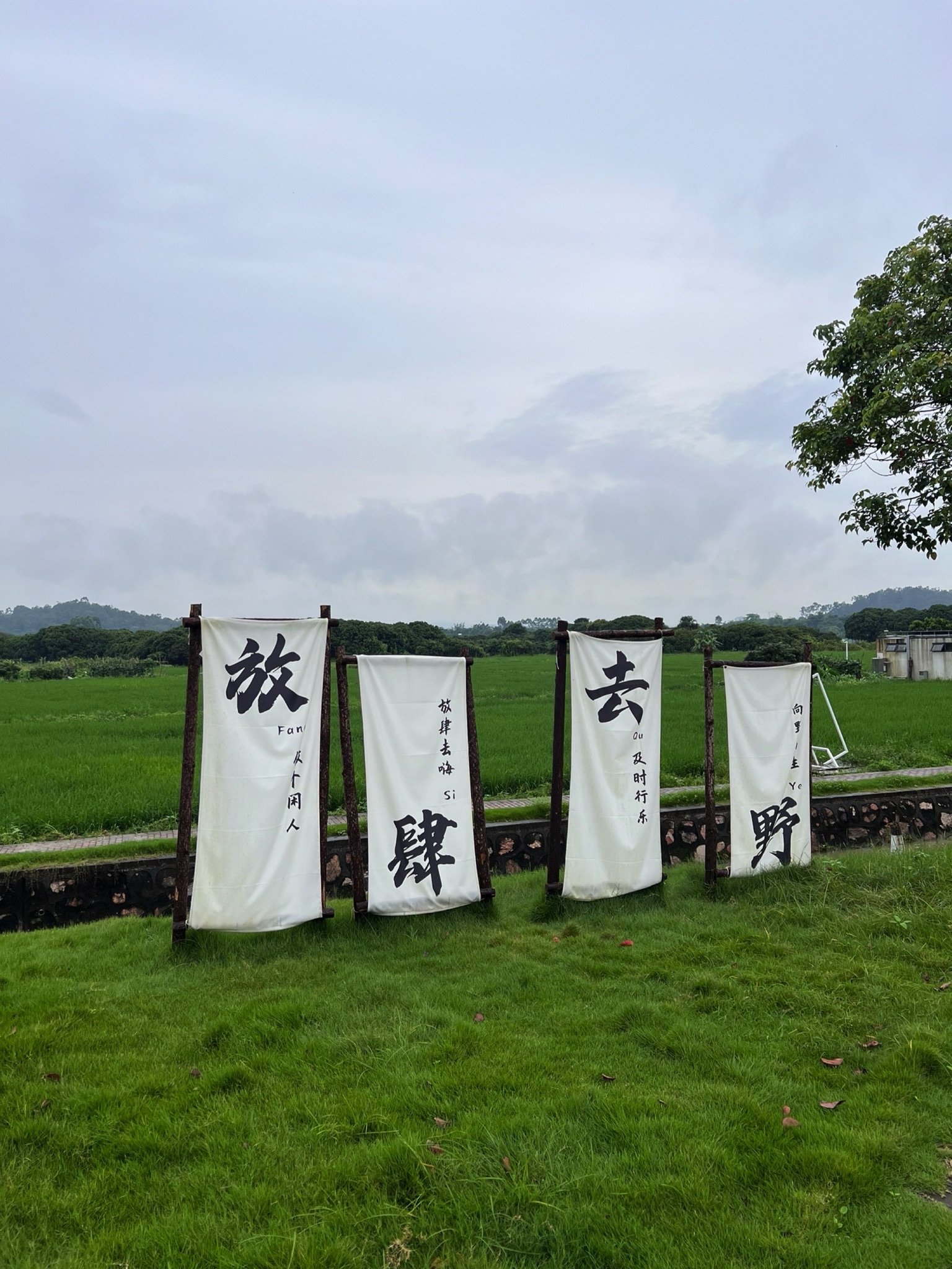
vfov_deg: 67.3
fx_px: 953
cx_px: 476
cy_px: 634
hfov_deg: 53.1
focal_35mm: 26
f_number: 1.5
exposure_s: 1/3257
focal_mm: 5.7
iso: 50
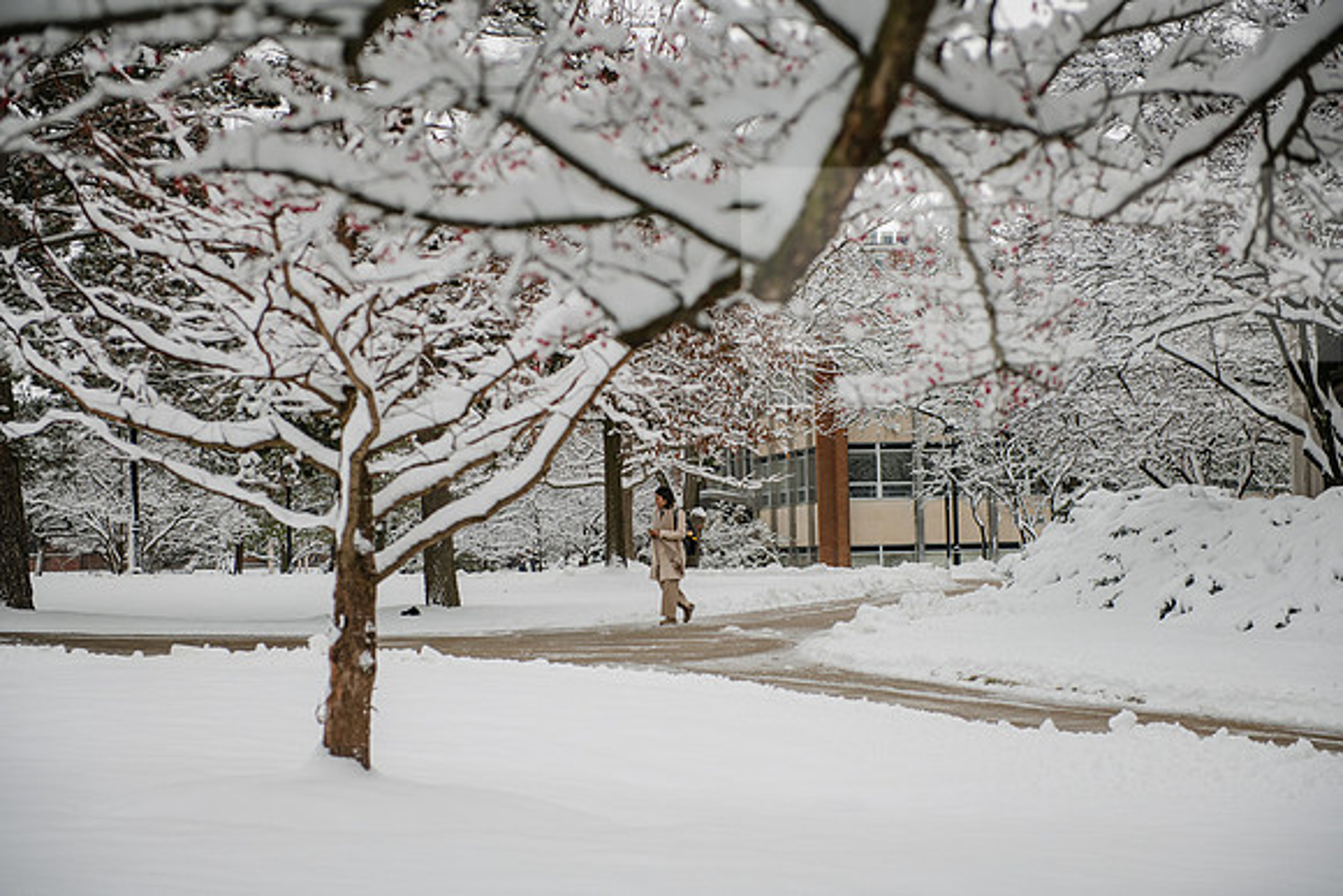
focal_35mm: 70
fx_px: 2612
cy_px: 448
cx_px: 672
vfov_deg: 19.5
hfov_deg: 28.8
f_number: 3.5
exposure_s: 1/400
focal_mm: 70
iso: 250
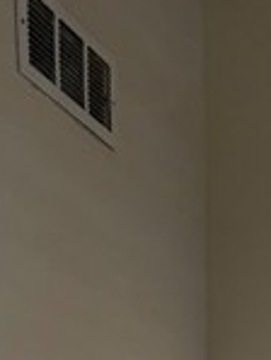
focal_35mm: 103
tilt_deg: -7.3
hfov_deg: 14.4
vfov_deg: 15.1
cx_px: 179
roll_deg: +0.4
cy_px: 739
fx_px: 1074
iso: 160
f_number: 1.78
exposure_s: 1/129
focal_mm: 6.76
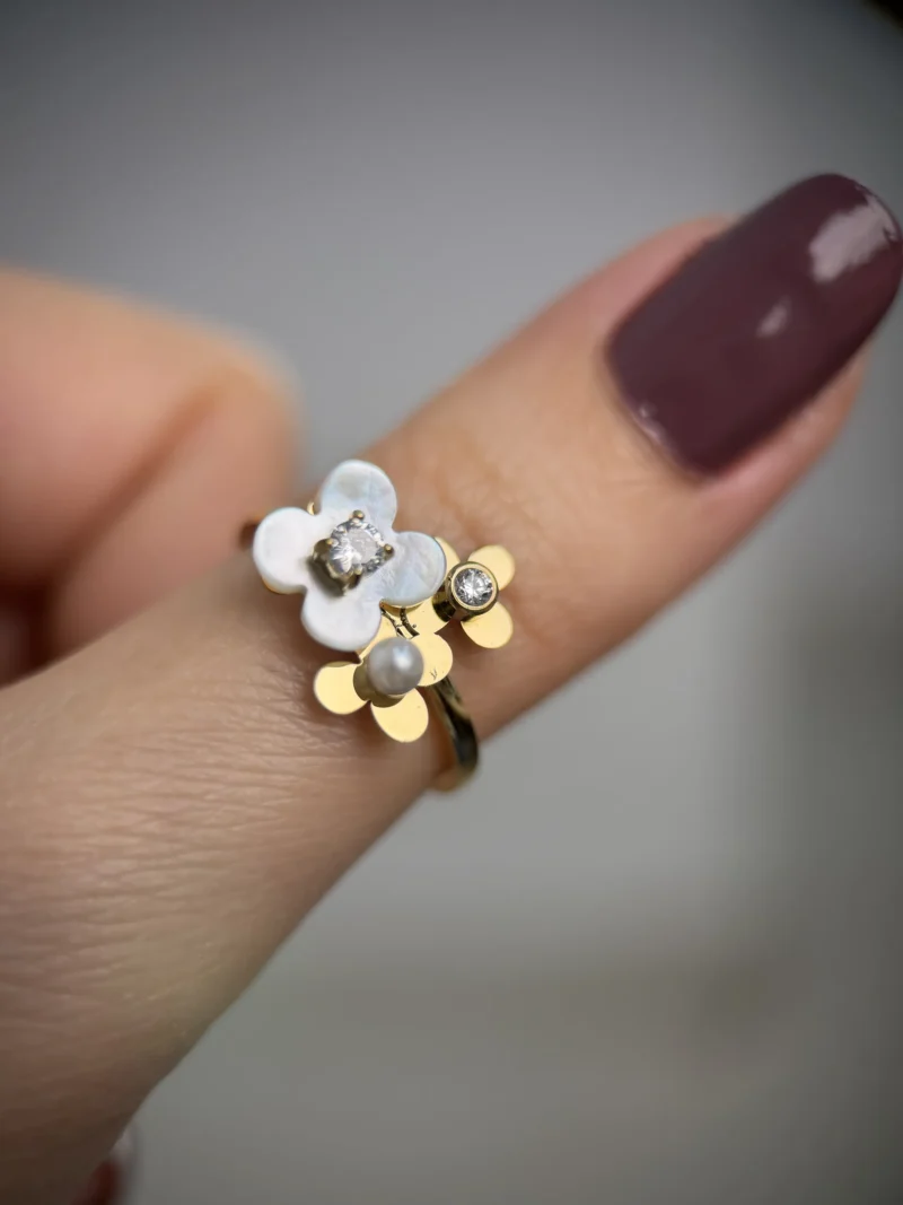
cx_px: 452
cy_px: 602
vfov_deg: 71.6
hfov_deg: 56.8
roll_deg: +0.7
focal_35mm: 24
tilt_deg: -24.9
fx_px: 835
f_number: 1.78
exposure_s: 1/494
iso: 100
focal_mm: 6.76
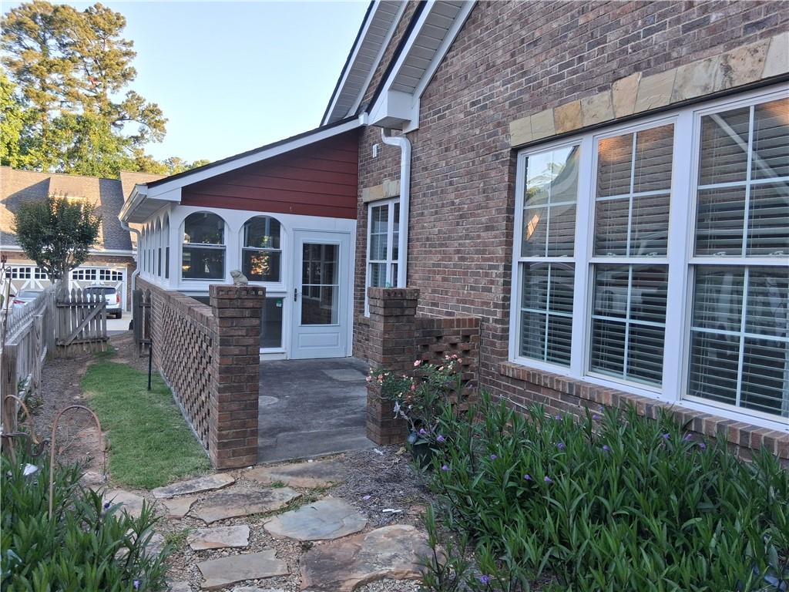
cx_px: 394
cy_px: 296
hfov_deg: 67.3
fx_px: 593
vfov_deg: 53.1
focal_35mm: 26
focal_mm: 3.98
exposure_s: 1/120
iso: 64
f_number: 1.8
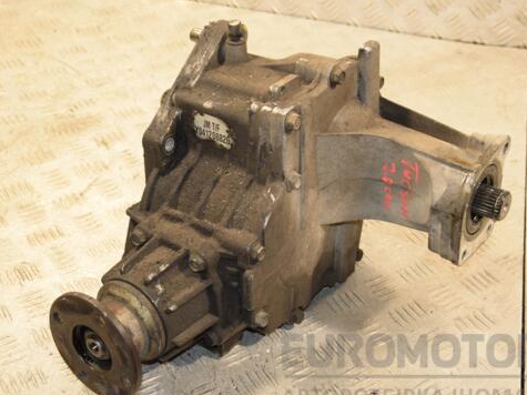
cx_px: 261
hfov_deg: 31.2
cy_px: 203
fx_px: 944
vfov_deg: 23.6
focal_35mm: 62
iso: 800
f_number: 5
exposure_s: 1/200
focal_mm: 34
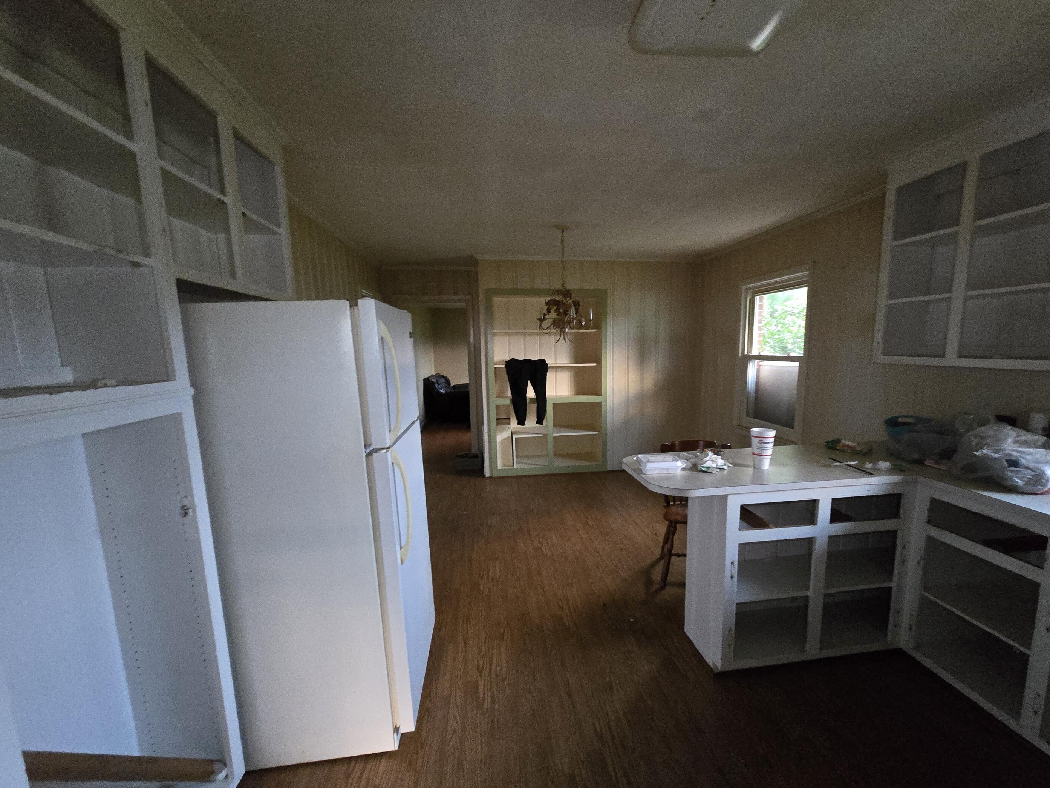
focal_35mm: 14
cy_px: 415
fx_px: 425
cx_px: 551
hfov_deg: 102.0
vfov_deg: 85.6
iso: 1600
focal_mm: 2.2
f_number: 2.2
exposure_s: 1/40
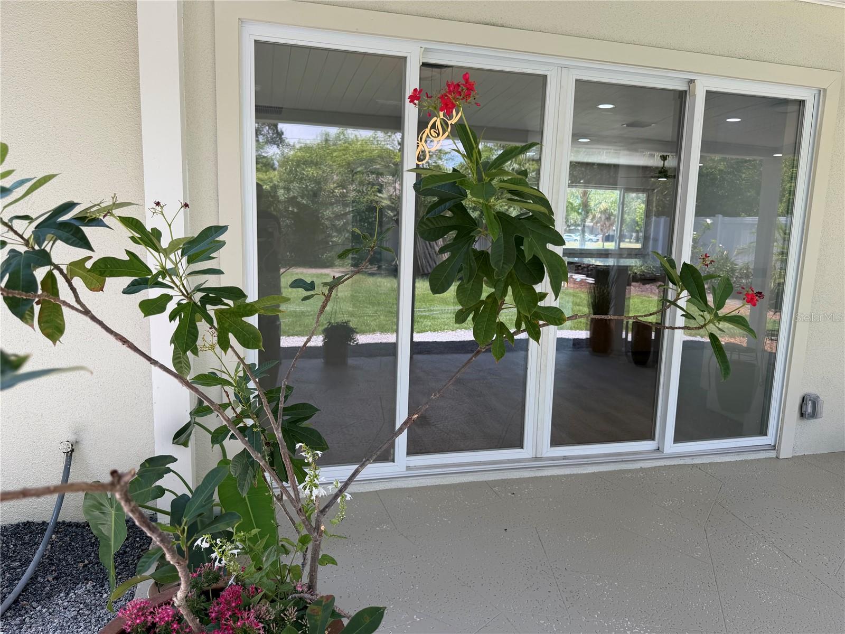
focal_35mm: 24
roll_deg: -1.7
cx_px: 422
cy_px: 317
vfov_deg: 56.8
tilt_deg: -9.1
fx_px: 586
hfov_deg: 71.6
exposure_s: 1/433
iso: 80
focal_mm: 6.76
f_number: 1.78
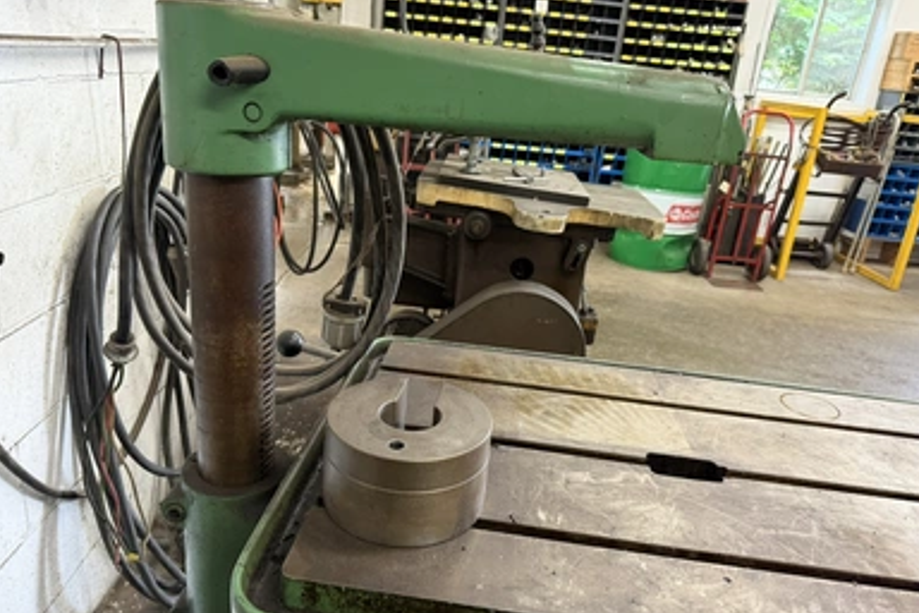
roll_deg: -5.6
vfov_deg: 49.5
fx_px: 664
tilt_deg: -20.7
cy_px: 314
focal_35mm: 26
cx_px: 455
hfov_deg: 69.4
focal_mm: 6.76
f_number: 1.78
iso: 320
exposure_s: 1/60
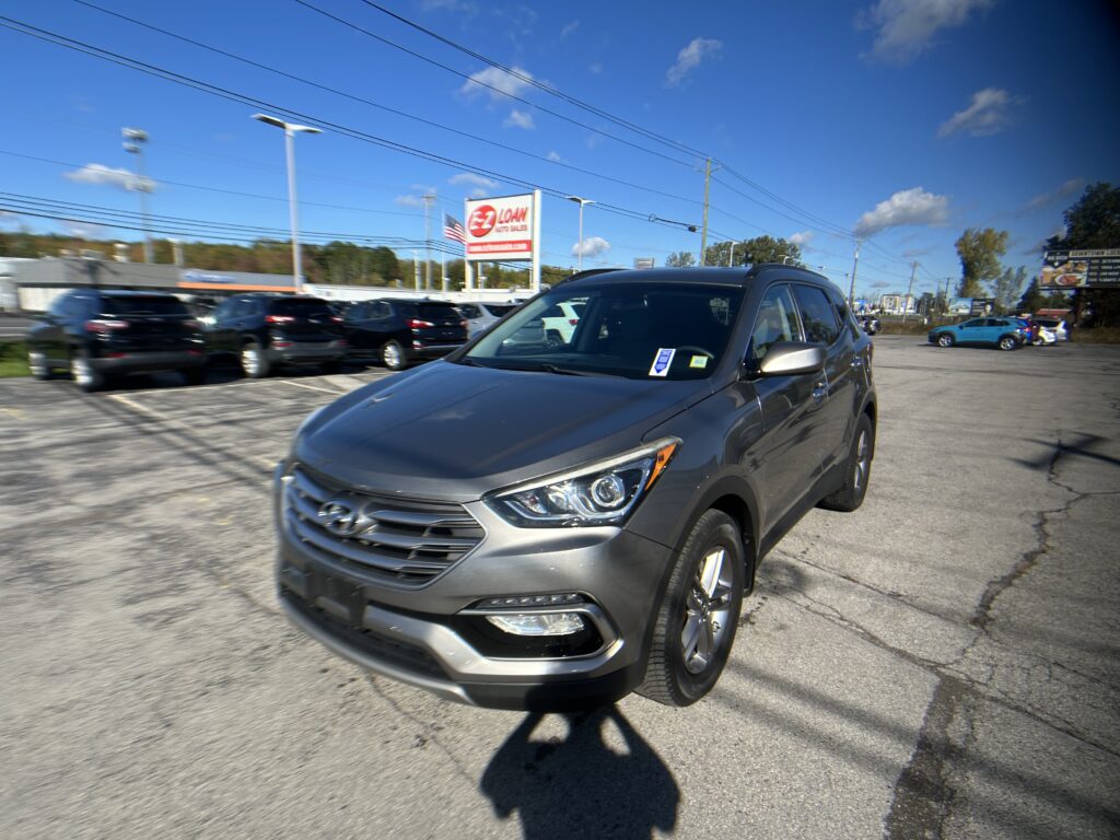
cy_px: 420
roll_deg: -2.5
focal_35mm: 26
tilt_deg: -10.4
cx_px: 560
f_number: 1.5
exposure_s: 1/3257
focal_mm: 5.7
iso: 50
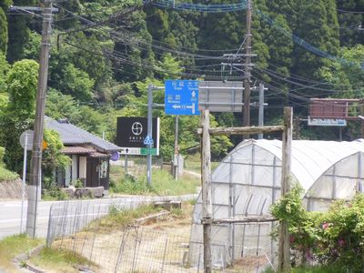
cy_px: 136
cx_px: 182
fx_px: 2061
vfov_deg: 7.6
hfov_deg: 10.1
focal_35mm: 196
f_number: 5.6
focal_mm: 35
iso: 100
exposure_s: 1/200
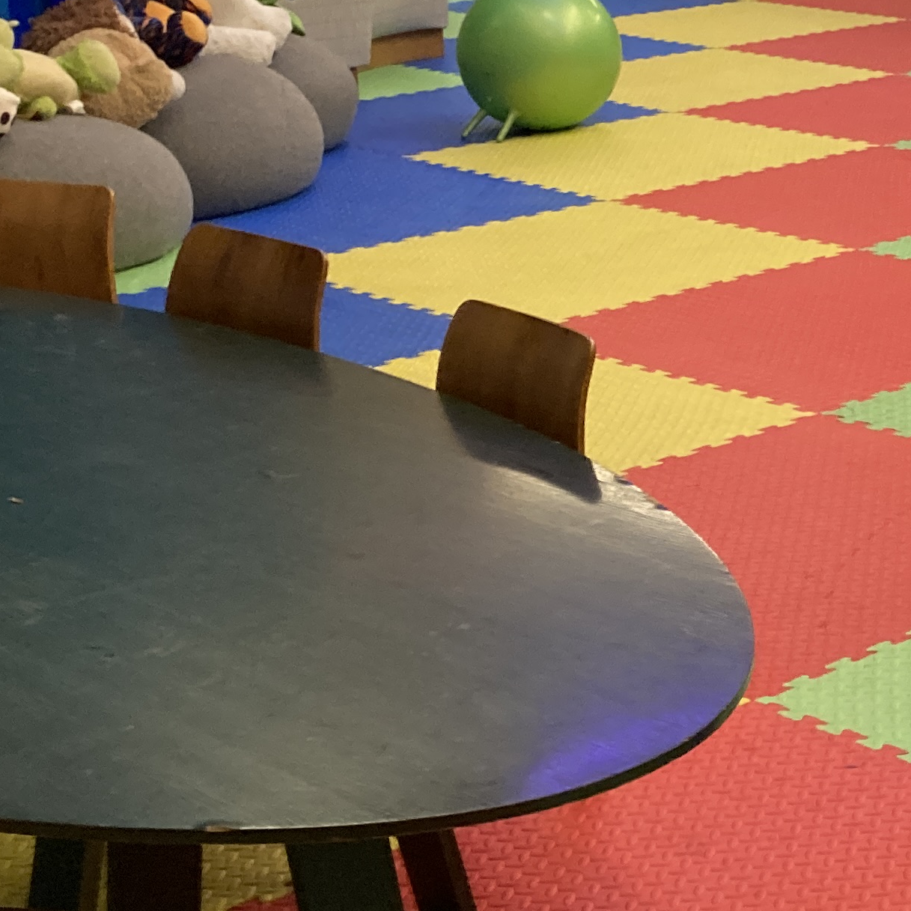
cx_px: 1311
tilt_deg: -9.5
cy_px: 106
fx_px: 2442
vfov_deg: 20.7
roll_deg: -0.2
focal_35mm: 82
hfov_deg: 18.9
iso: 160
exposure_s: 1/45
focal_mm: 3.99
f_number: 1.8
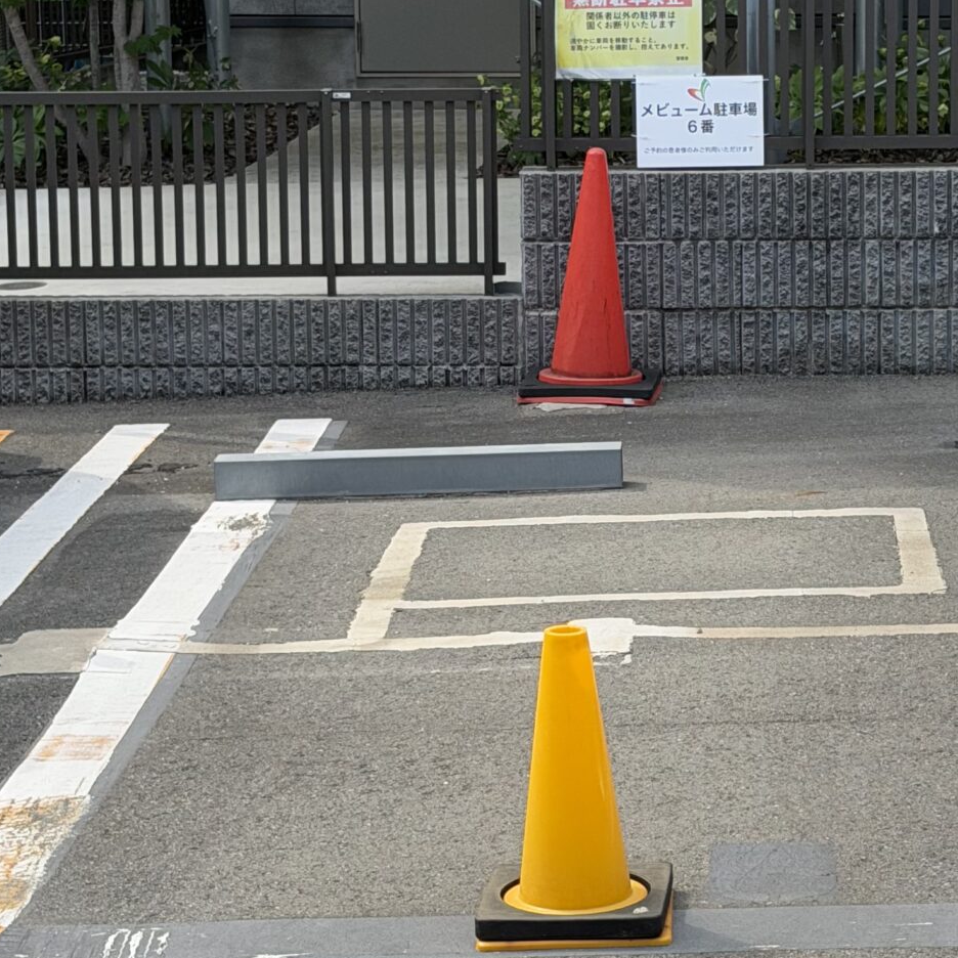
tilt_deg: -8.9
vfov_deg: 15.0
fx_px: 3632
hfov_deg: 15.0
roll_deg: +0.0
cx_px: 599
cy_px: 425
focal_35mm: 116
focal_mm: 6.76
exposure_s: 1/1133
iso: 64
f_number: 1.78
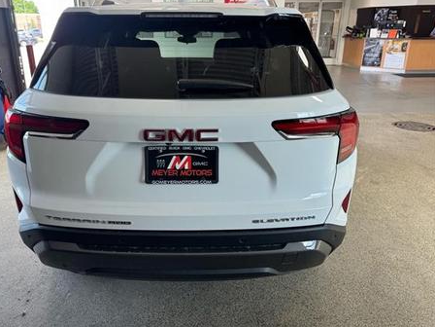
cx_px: 192
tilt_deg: -18.4
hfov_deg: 65.1
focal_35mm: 27
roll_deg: -1.1
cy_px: 147
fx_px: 339
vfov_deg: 51.3
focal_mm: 6.76
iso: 80
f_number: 1.78
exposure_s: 1/121
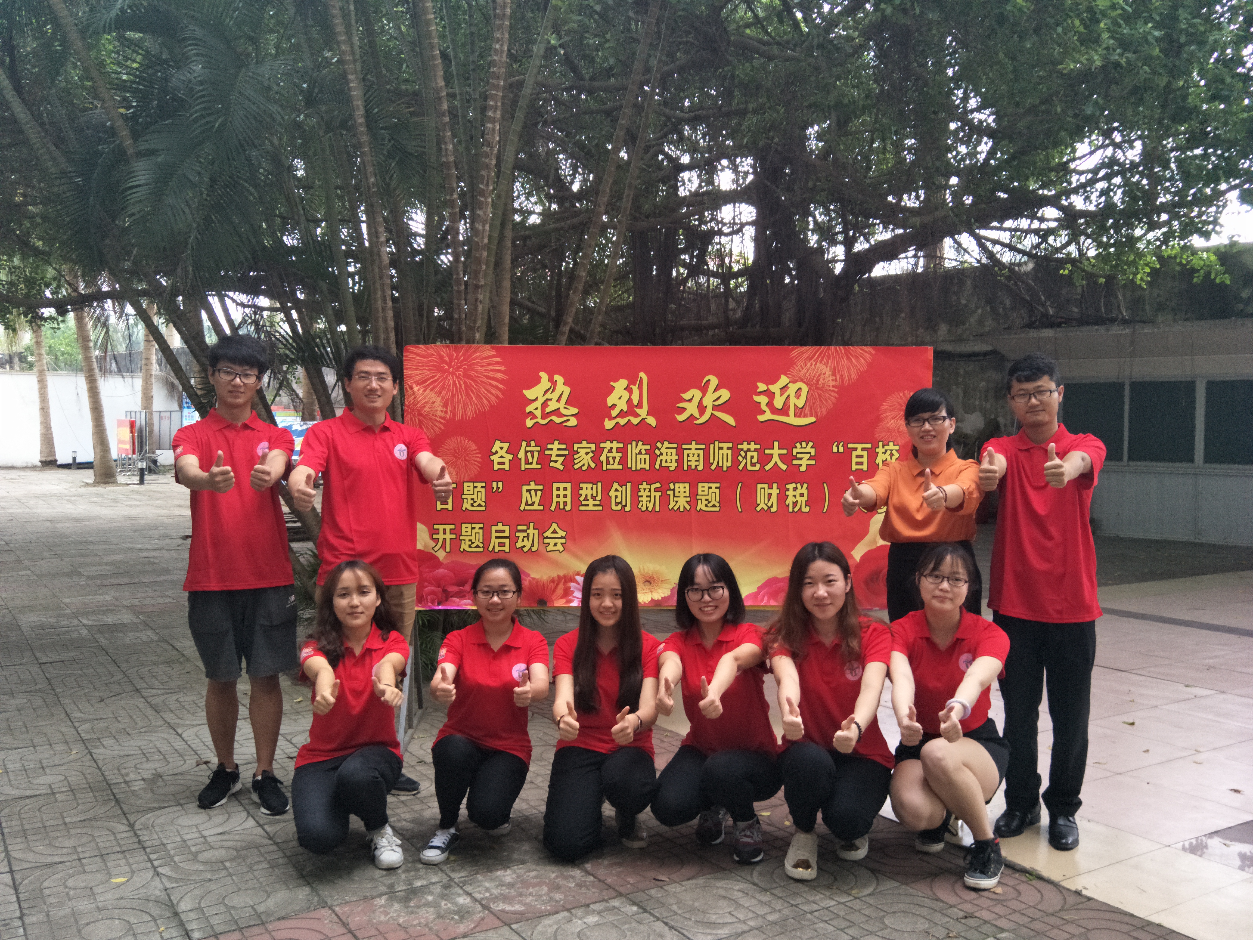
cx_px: 626
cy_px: 470
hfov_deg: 71.6
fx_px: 869
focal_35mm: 24
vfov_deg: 56.8
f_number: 1.7
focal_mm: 4.1
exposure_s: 1/33
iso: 219
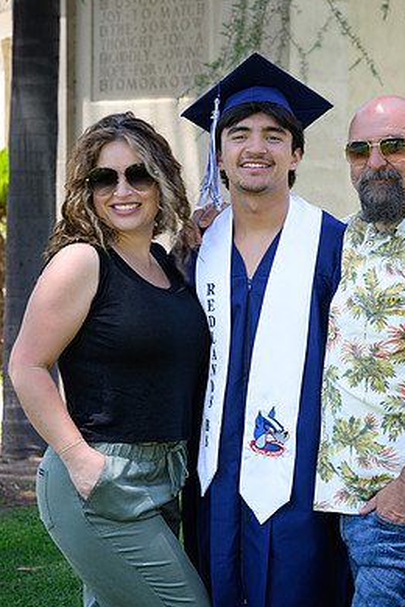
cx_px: 232
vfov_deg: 20.8
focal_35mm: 98
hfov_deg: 14.0
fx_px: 1654
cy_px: 338
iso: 100
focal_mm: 85
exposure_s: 1/50
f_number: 8
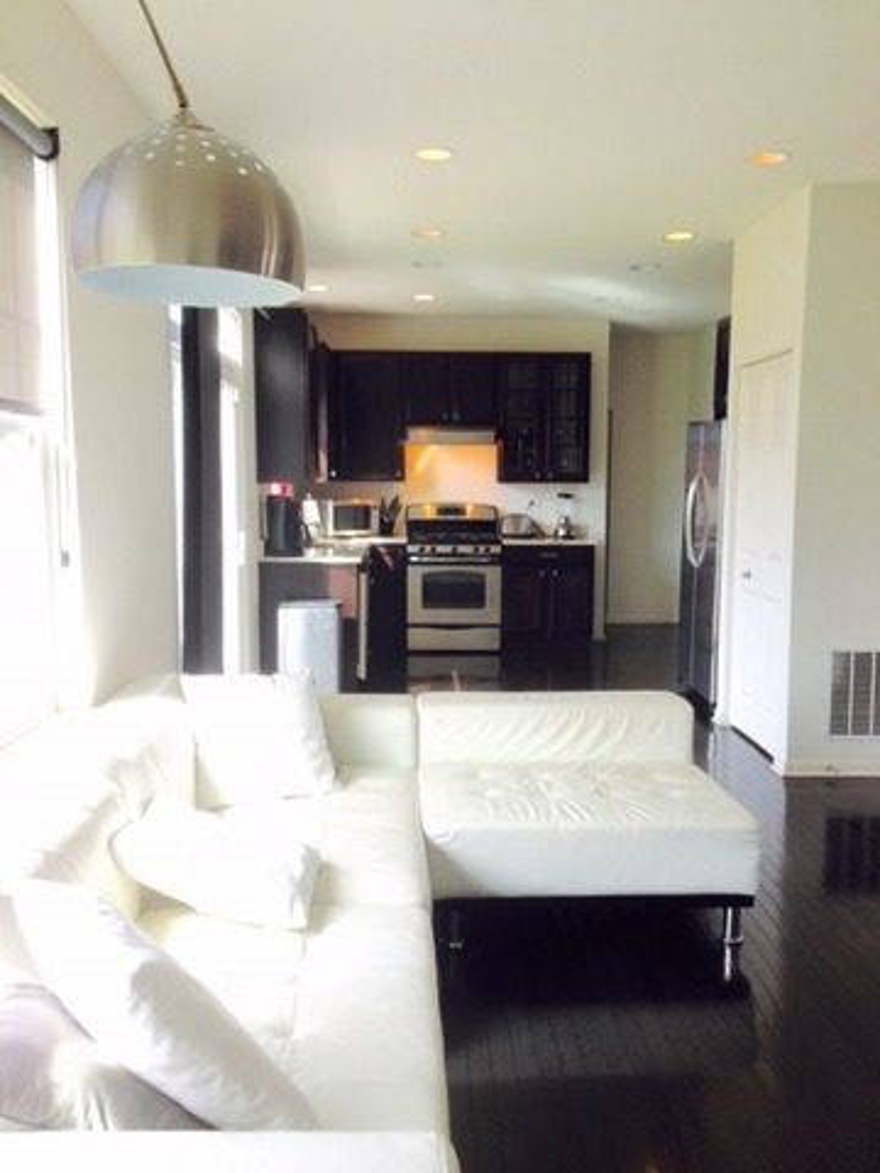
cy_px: 586
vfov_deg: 55.4
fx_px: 1119
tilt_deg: -2.6
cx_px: 440
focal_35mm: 33
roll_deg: -1.3
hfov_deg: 42.9
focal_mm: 4.12
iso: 50
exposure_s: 1/60
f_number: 2.4
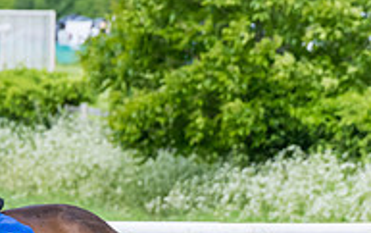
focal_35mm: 475
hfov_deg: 4.4
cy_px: 251
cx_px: 4
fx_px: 4807
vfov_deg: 2.8
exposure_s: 1/2500
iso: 400
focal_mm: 81
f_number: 4
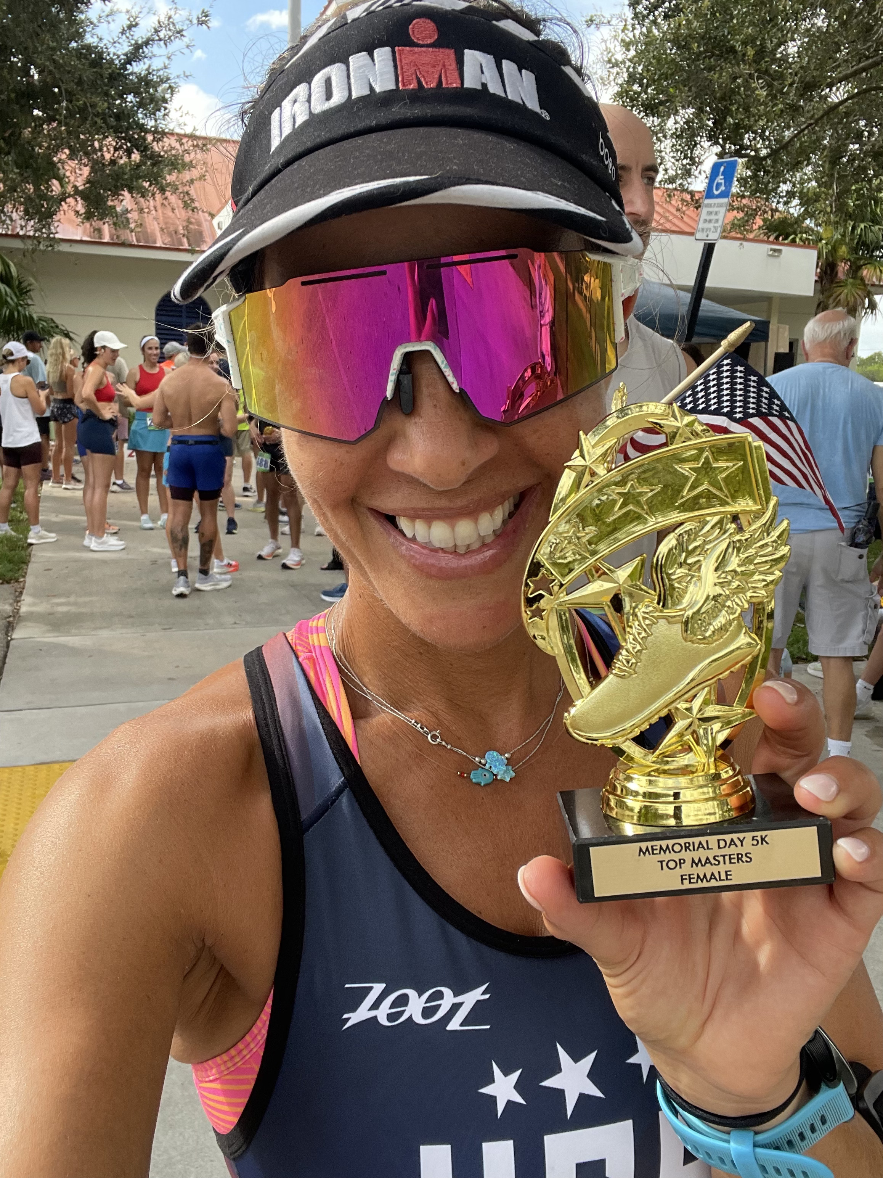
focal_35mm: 30
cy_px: 589
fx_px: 1020
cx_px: 442
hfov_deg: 46.8
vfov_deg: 60.0
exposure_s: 1/252
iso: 25
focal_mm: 2.71
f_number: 2.2
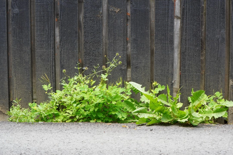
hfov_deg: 42.3
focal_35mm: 47
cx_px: 124
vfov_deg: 28.9
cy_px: 78
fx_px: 301
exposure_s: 1/25
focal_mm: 29
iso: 160
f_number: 7.1
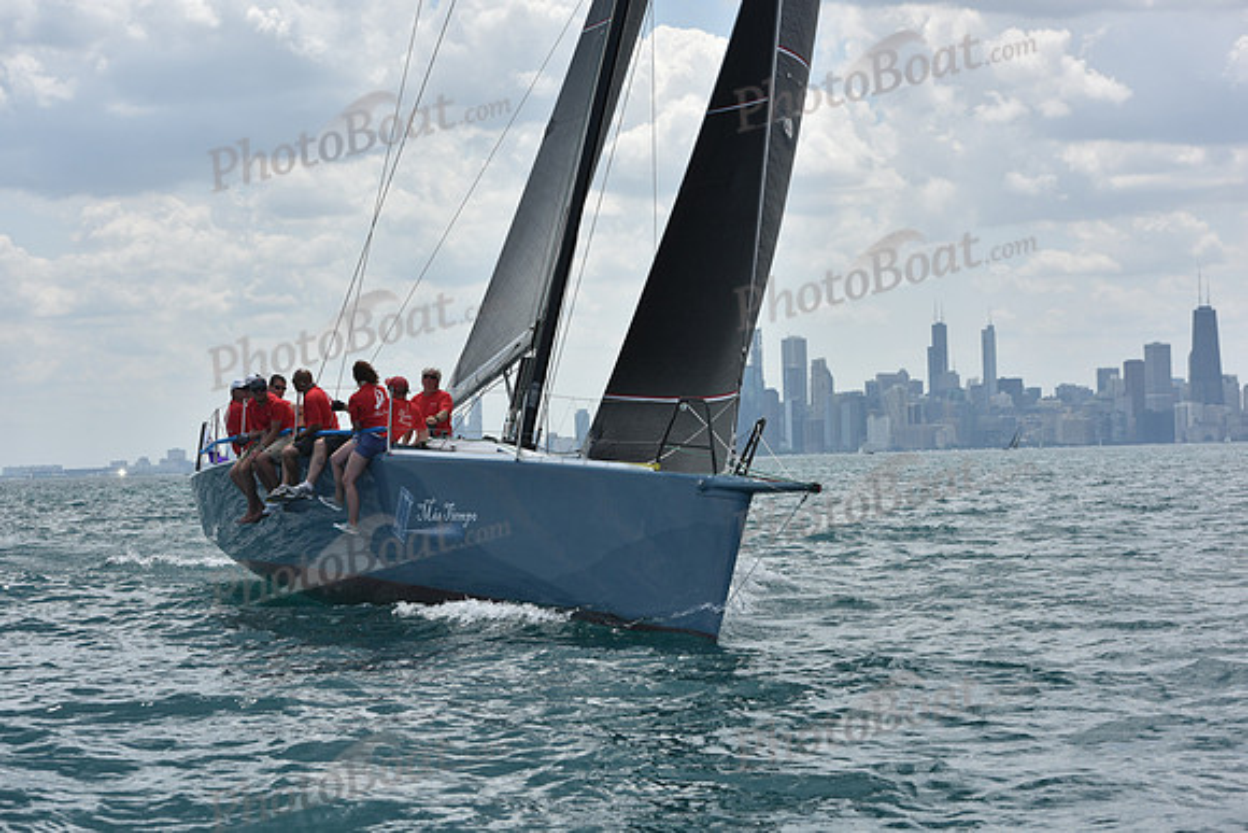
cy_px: 416
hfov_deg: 27.0
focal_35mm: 75
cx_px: 624
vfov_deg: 18.2
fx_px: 2600
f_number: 7.1
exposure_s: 1/1250
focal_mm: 75
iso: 250
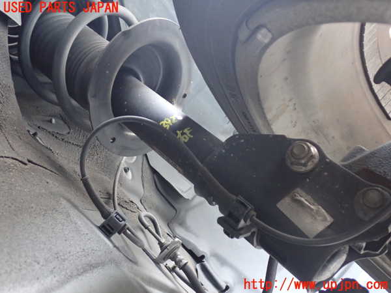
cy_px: 146
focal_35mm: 38
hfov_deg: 49.0
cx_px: 196
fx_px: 429
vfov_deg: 37.7
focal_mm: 6.83
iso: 800
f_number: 2.7
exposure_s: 1/13
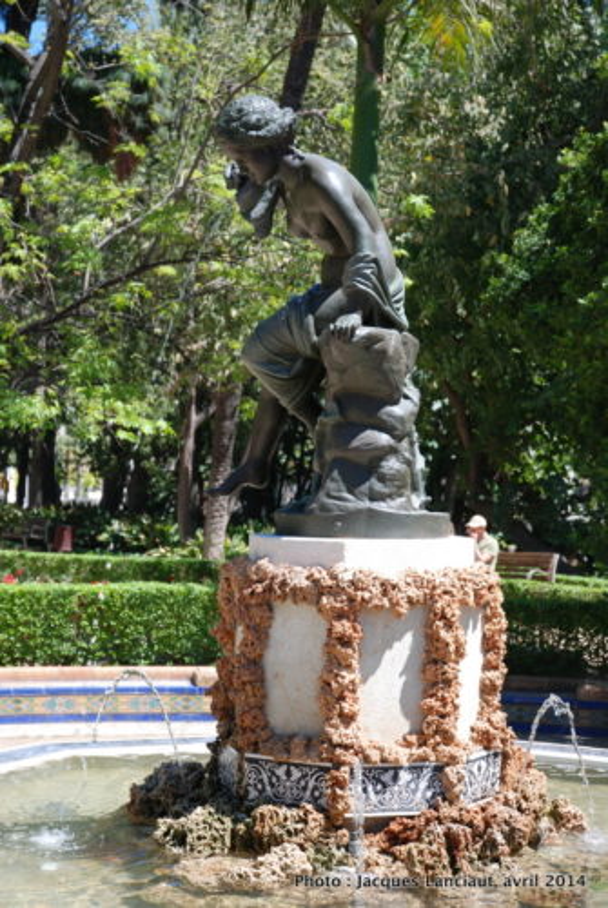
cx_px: 304
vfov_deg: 30.5
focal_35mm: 66
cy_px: 454
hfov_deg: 20.7
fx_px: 1666
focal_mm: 44
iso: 200
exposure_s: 1/400
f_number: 4.5
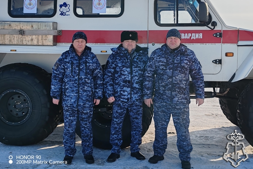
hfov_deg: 37.5
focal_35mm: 53
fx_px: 372
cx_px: 128
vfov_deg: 25.5
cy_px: 74
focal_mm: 6.12
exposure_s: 1/1200
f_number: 1.9
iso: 50
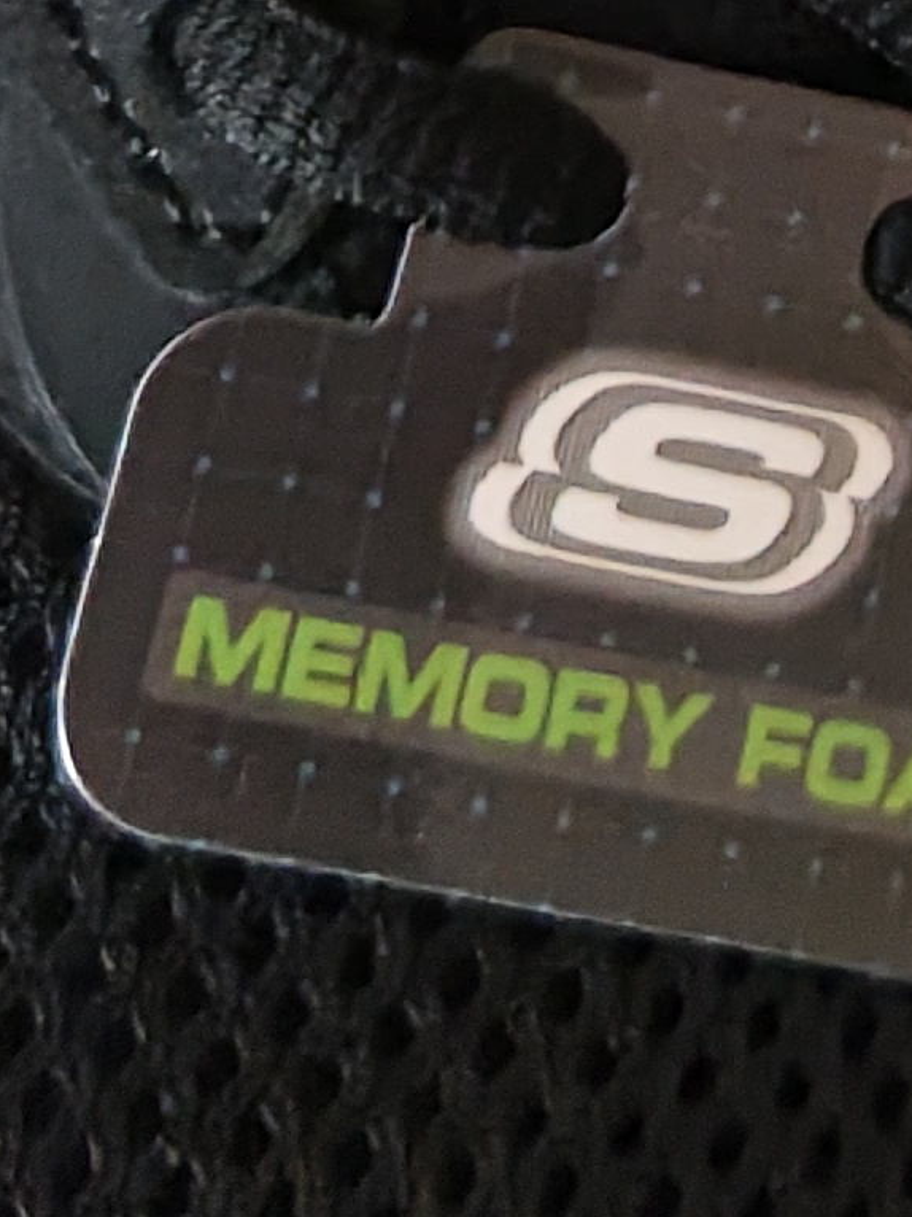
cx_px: 1306
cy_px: -839
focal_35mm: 123
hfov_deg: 11.6
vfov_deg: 14.5
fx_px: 4323
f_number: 1.88
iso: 5586
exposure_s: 1/14.3
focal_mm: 5.56
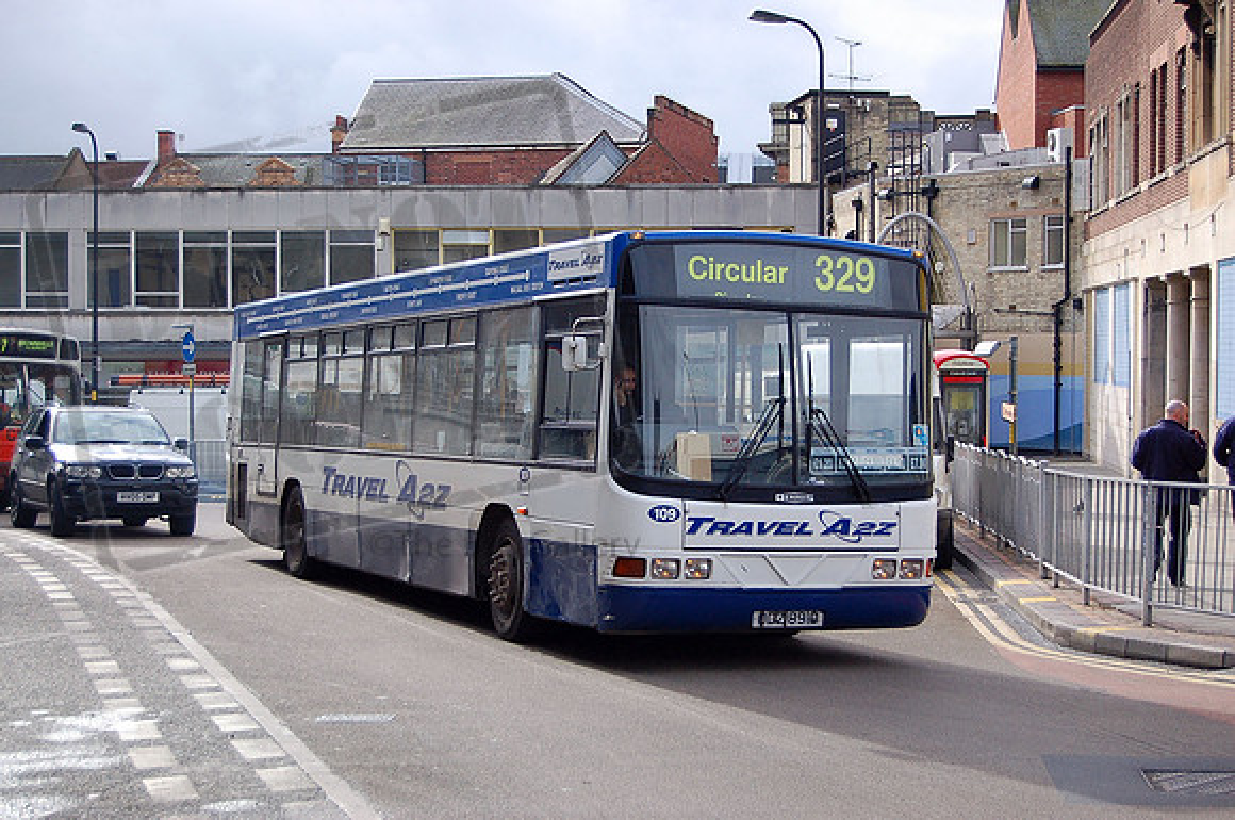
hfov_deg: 33.4
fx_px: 2055
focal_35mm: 60
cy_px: 410
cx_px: 618
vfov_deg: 22.6
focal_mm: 40
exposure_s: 1/800
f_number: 5
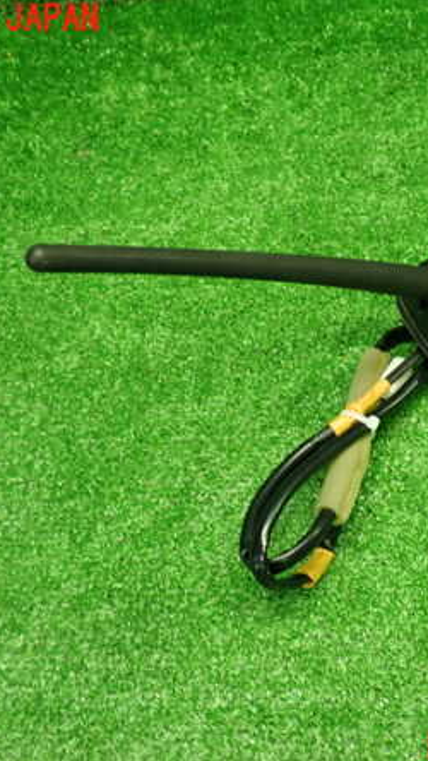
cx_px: 301
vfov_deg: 39.2
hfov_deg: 22.5
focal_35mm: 53
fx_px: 1069
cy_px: 384
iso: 320
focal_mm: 6.37
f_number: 2.5
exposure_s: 1/40
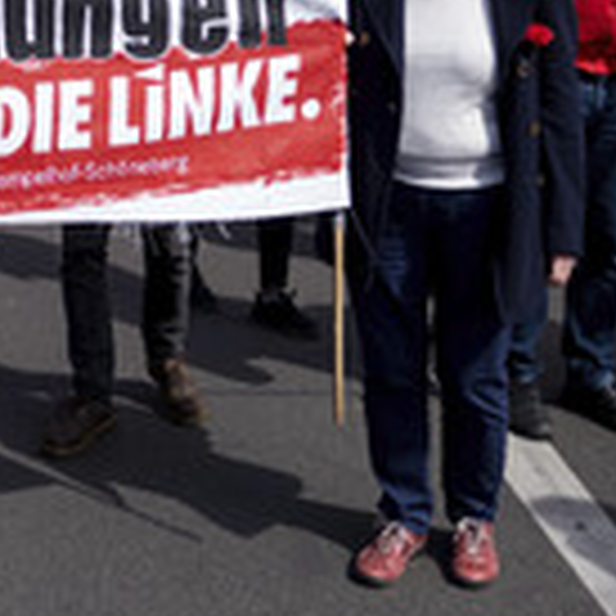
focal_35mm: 67
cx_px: -92
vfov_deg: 24.5
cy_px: -9
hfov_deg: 23.8
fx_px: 1349
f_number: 1.4
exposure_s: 1/3500
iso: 80
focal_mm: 16
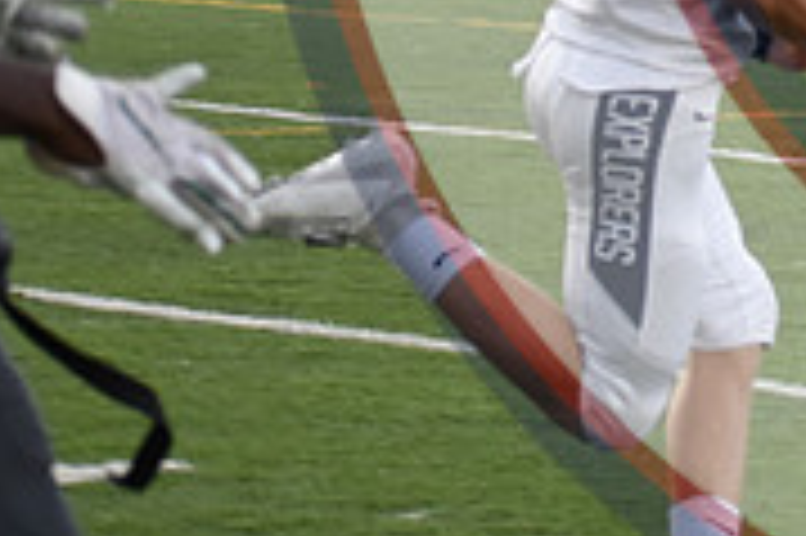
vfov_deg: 4.0
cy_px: -110
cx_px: 1252
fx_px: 7627
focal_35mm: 341
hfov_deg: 6.0
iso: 720
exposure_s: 1/1000
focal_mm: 70
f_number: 4.5
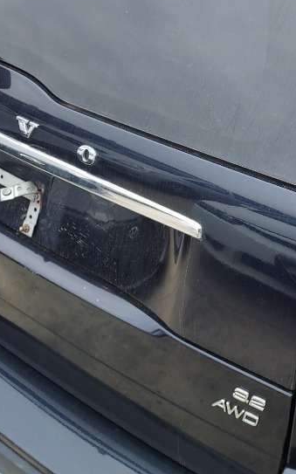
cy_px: 140
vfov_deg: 41.0
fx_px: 620
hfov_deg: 25.0
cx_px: 326
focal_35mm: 48
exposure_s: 1/139
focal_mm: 4.6
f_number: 1.8
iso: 40
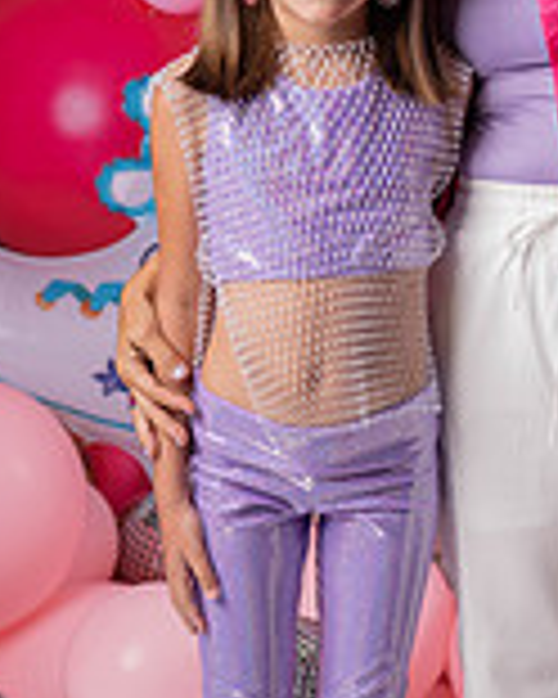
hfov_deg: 11.7
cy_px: 279
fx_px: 2704
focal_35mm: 131
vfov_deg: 14.7
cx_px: 423
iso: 50
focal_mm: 48
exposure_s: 1/250
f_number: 3.2
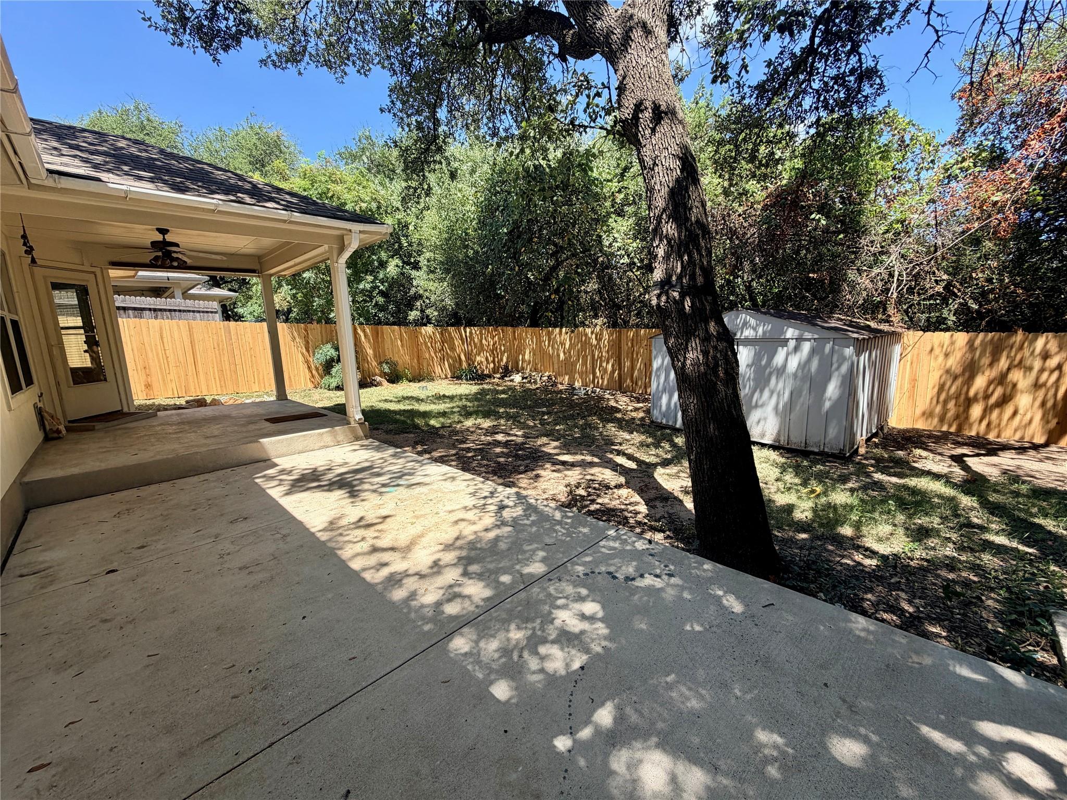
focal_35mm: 14
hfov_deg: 102.1
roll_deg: +2.8
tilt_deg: -9.2
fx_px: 432
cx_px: 534
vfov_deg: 85.7
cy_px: 400
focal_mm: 2.22
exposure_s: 1/482
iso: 64
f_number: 2.2
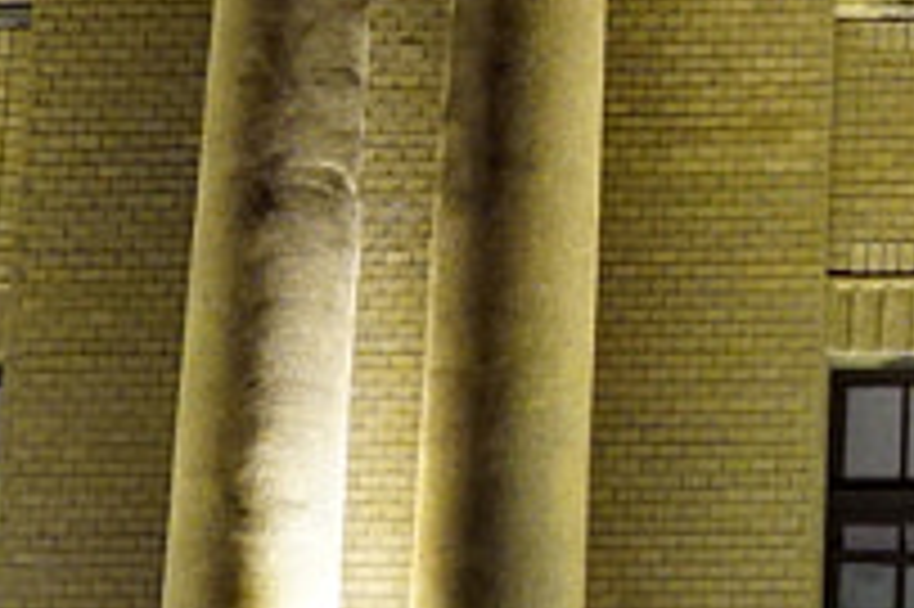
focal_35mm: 237
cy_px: 54
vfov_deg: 5.8
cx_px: 1432
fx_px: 6012
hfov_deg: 8.5
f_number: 2.8
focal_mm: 20
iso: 1000
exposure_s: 1/40
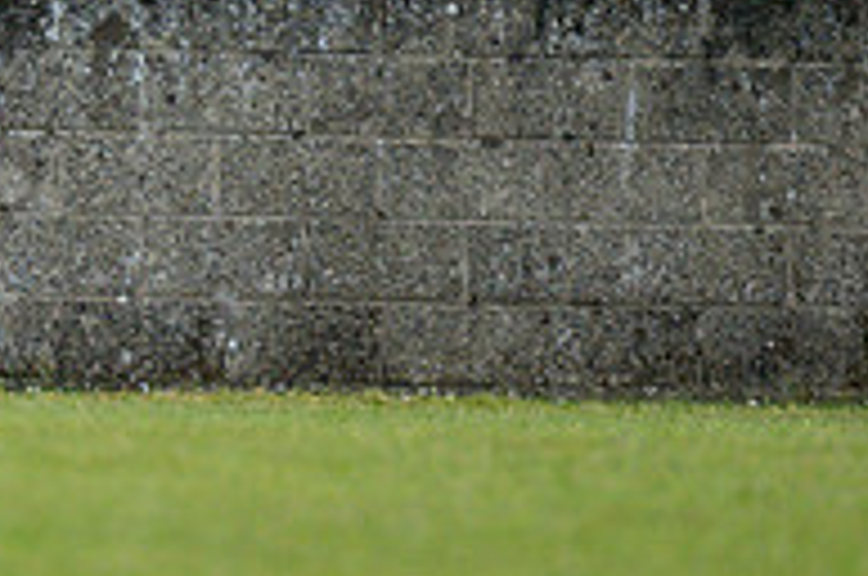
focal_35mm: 1354
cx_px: -310
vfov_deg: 1.0
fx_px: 32592
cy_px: -207
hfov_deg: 1.5
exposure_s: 1/6400
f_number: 2.8
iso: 450
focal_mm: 300
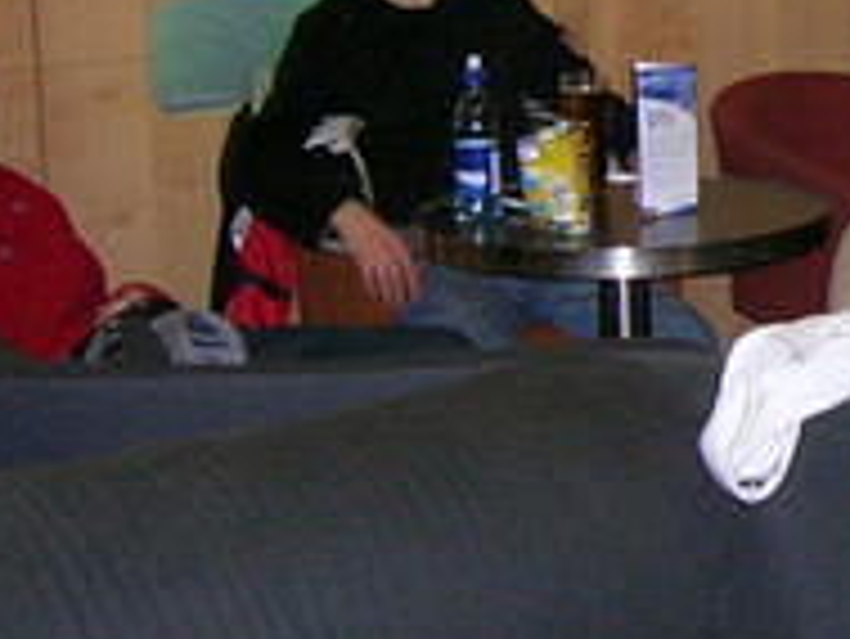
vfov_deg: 12.9
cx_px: 1129
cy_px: 230
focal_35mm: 115
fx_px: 2826
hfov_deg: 16.1
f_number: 2.9
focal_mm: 5.7
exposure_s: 1/60.1
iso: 181
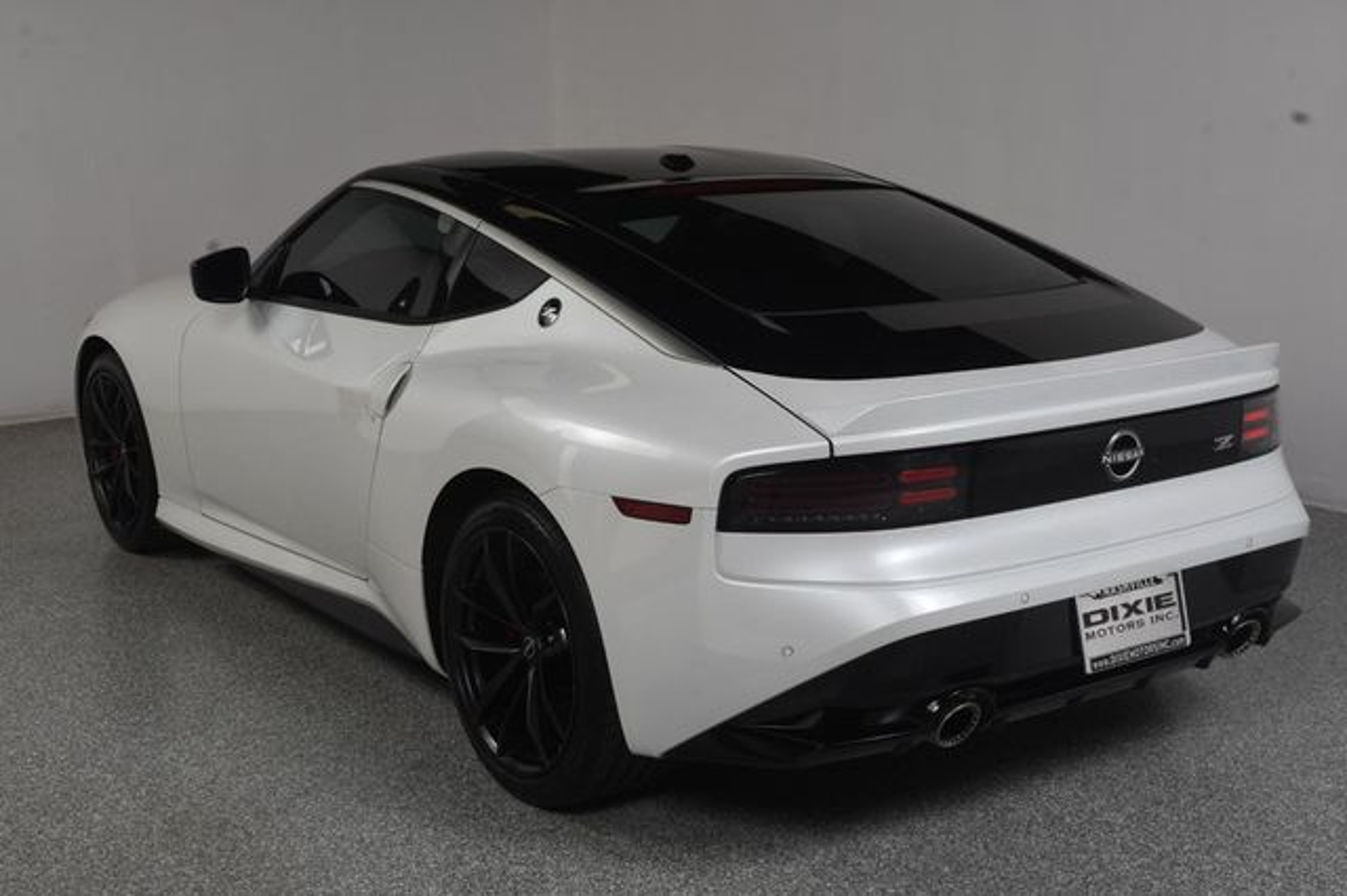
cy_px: 448
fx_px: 1683
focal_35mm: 45
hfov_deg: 43.6
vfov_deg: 29.8
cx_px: 674
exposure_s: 1/160
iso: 100
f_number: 13
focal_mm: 30
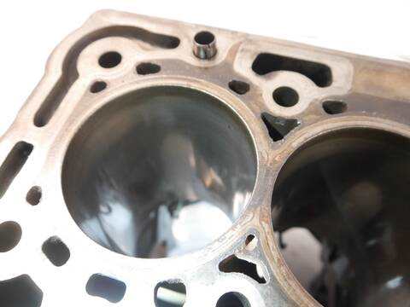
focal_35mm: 30
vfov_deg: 46.8
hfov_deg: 60.0
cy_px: 154
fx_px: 355
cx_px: 205
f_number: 3.5
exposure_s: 1/60
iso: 2000
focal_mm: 15
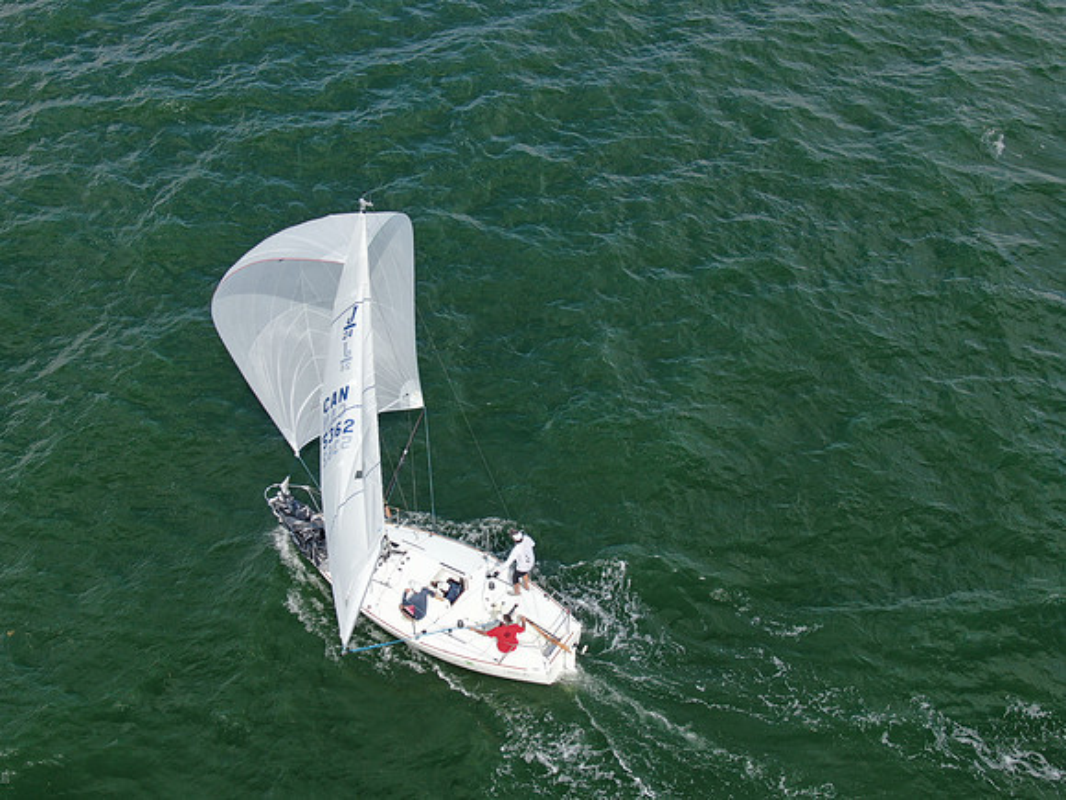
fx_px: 1478
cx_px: 533
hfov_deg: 39.7
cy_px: 400
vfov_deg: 30.3
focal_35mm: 48
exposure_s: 1/640
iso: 100
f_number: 3.8
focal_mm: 8.6
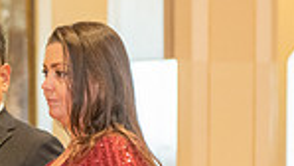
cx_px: -128
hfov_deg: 7.4
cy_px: 266
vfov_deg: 4.2
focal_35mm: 286
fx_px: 2231
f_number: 2.8
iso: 1600
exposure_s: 1/160
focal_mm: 70
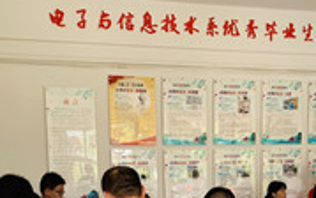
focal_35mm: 77
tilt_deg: -7.2
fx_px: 663
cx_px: 187
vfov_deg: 16.0
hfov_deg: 26.7
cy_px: 264
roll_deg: +0.2
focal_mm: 4.25
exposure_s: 1/121
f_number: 1.8
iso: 64
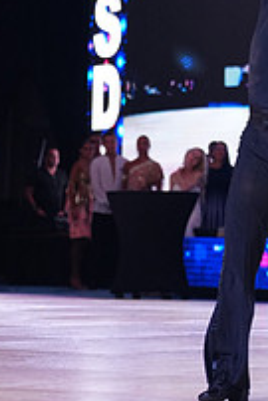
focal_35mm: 201
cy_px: -87
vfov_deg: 10.1
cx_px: 338
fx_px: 2240
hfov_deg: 6.8
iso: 2000
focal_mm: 70
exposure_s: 1/400
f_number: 2.8
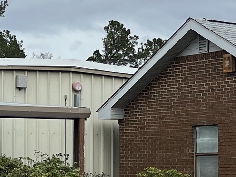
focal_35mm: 161
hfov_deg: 12.2
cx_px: 212
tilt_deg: +2.6
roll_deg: +1.1
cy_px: 132
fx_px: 1098
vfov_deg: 9.2
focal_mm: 5.7
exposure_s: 1/5076
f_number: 1.5
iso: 50
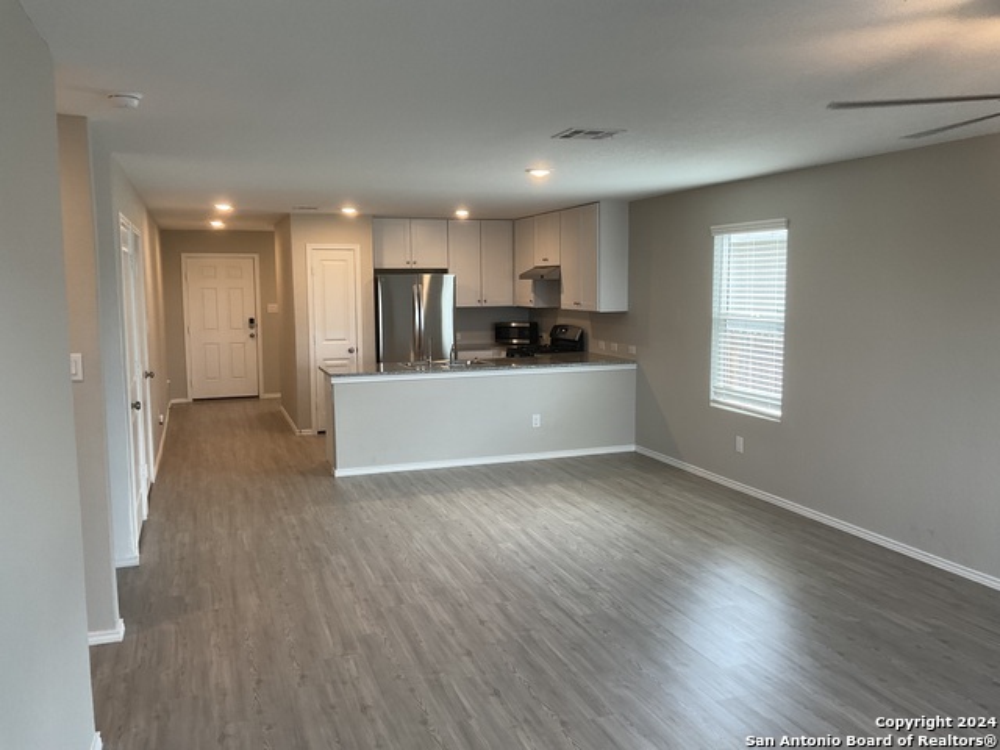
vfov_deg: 48.2
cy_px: 375
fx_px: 838
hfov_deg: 61.7
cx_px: 500
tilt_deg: -6.3
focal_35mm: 29
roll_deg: +0.0
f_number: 1.8
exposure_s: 1/60
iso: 40
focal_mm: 3
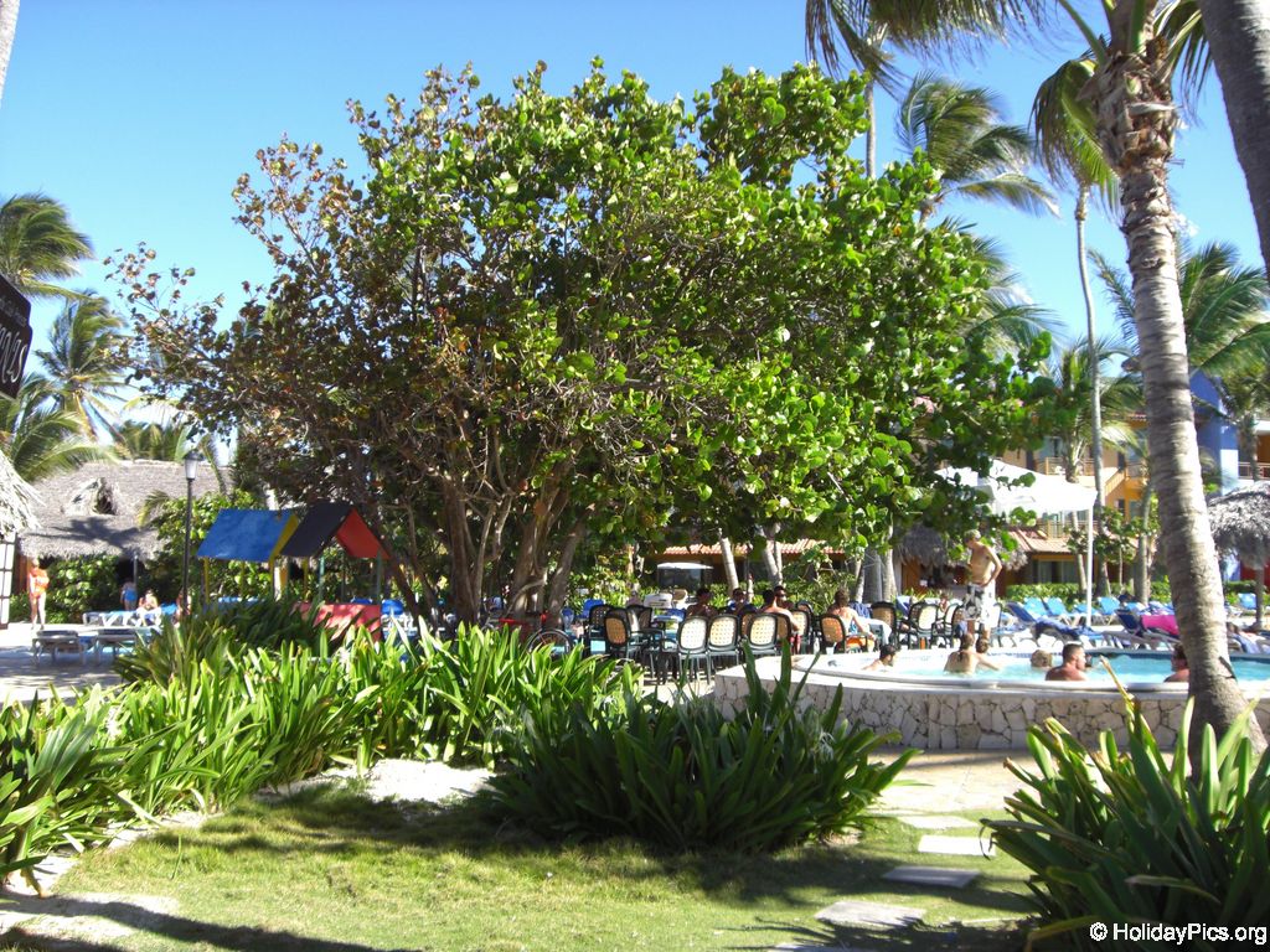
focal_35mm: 38
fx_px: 1394
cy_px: 476
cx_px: 635
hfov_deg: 49.0
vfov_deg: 37.7
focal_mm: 6.2
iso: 64
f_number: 2.7
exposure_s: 1/400
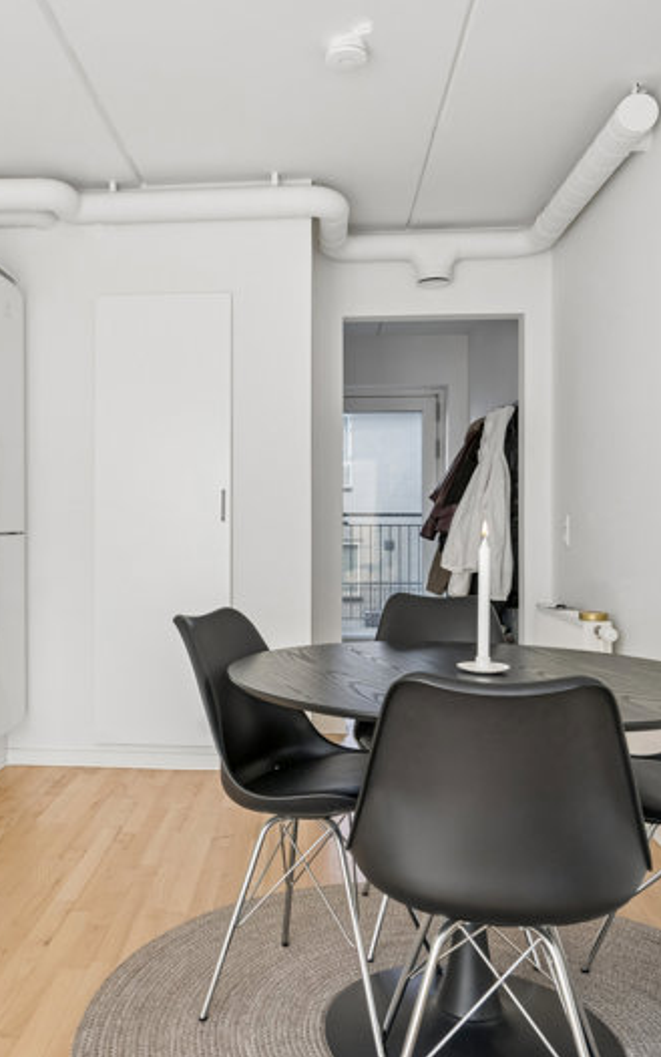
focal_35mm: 31
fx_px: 893
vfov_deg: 61.2
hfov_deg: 40.2
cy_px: 534
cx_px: 229
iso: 800
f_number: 7.1
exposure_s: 1/100
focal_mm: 20
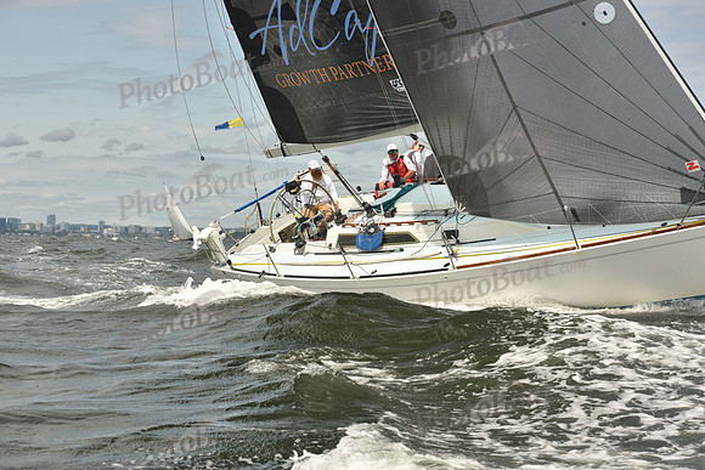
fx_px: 1371
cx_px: 352
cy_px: 235
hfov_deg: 28.8
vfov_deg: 19.5
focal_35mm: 70
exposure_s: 1/800
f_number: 10
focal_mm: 70
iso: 250
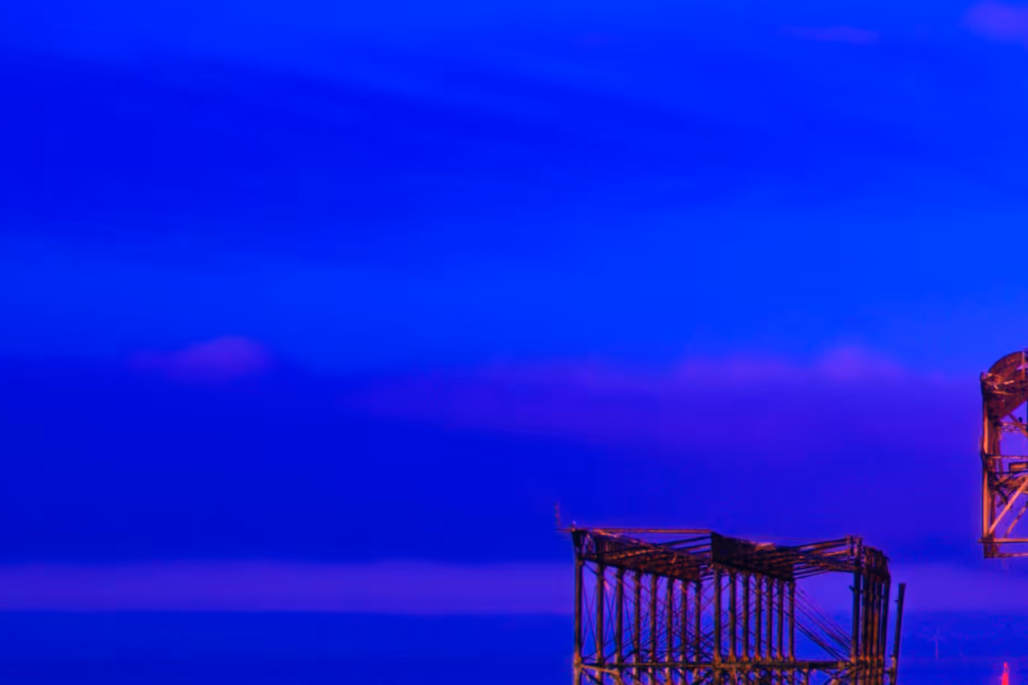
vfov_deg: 10.6
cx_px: 1527
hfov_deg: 14.8
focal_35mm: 129
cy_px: 432
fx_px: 3683
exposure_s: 1/250
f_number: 7.1
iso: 200
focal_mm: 26
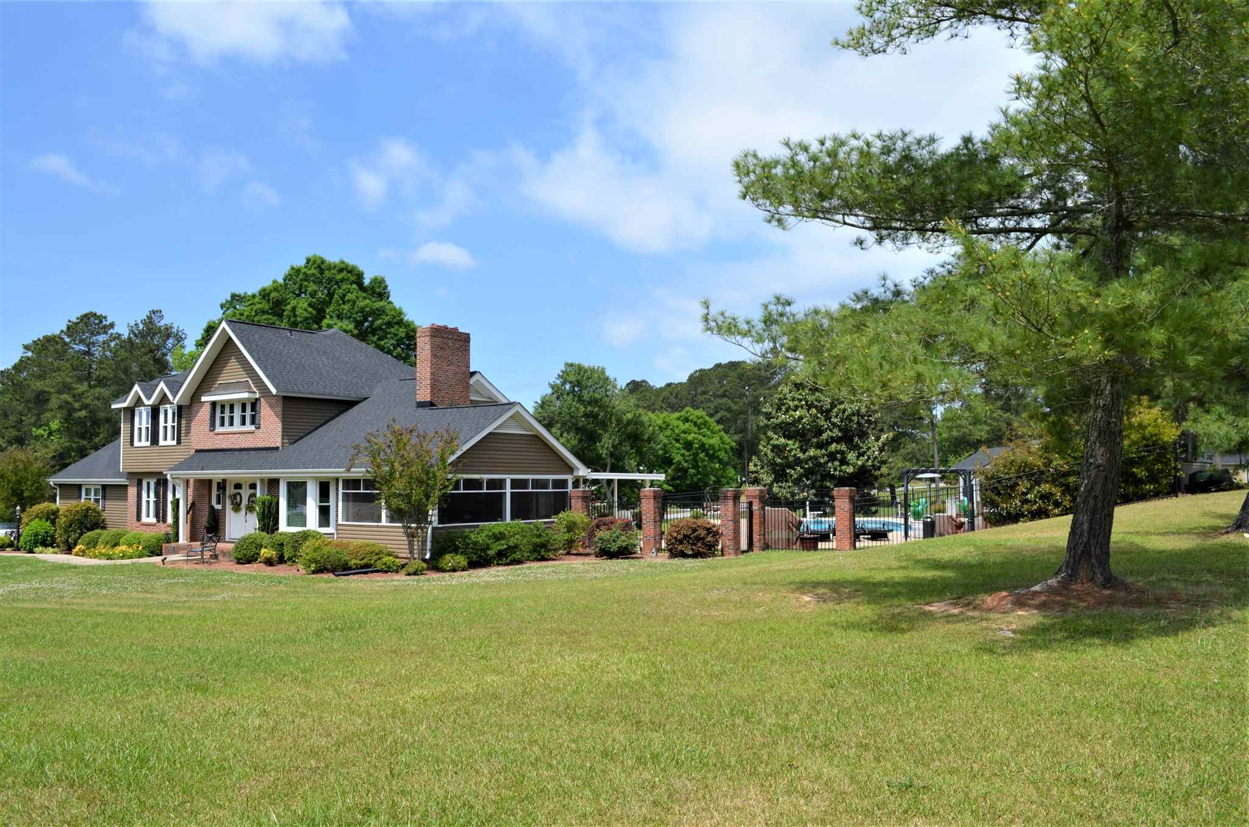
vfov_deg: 47.7
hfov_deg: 67.5
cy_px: 414
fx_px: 935
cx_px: 624
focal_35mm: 27
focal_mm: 18
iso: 100
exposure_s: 1/250
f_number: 8
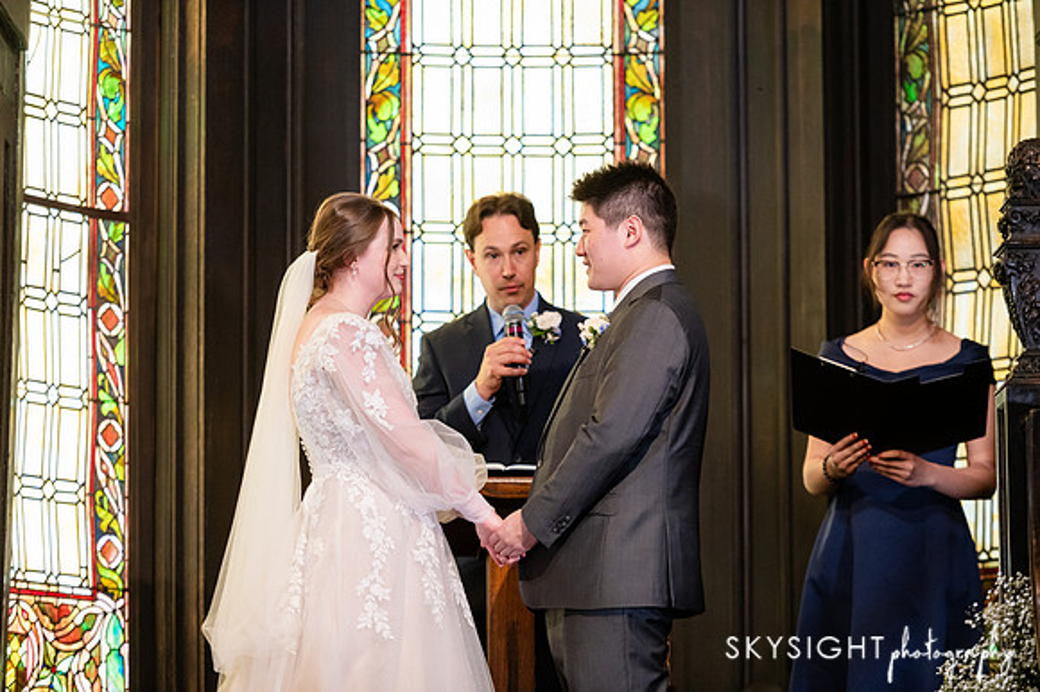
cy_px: 346
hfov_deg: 11.6
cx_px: 520
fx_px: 5115
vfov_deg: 7.7
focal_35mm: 177
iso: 3200
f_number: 2.8
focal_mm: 175
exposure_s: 1/320
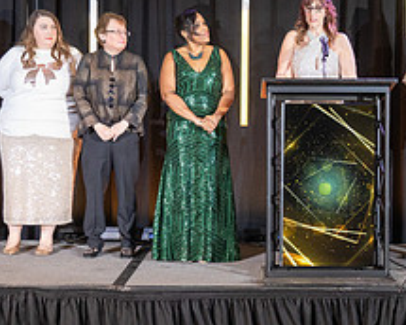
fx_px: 973
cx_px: 276
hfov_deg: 23.4
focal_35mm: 81
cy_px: 163
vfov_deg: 18.9
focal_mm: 32
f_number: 4
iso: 2000
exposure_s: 1/200
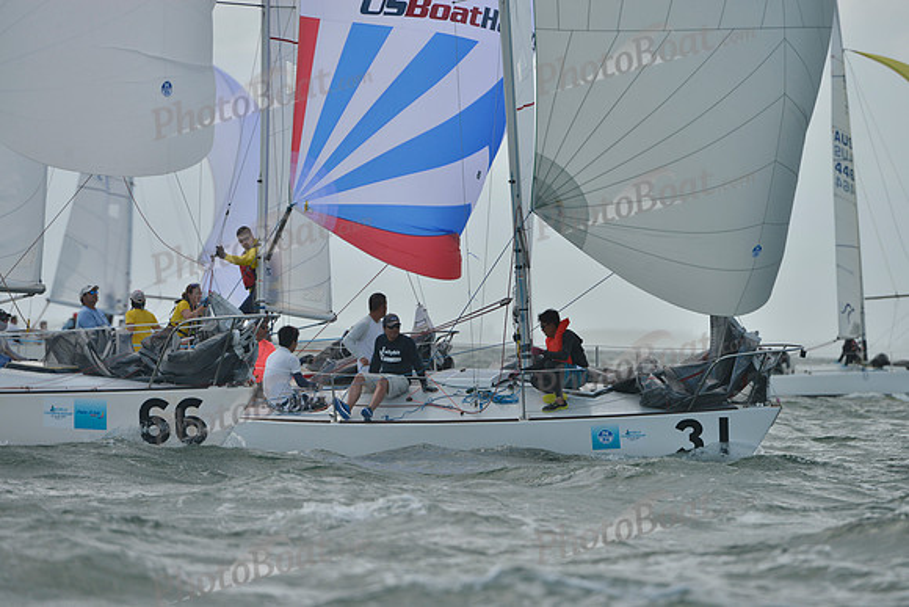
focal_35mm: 400
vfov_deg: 3.4
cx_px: 454
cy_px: 304
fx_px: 10102
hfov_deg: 5.2
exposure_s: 1/1250
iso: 280
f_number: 6.3
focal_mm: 400
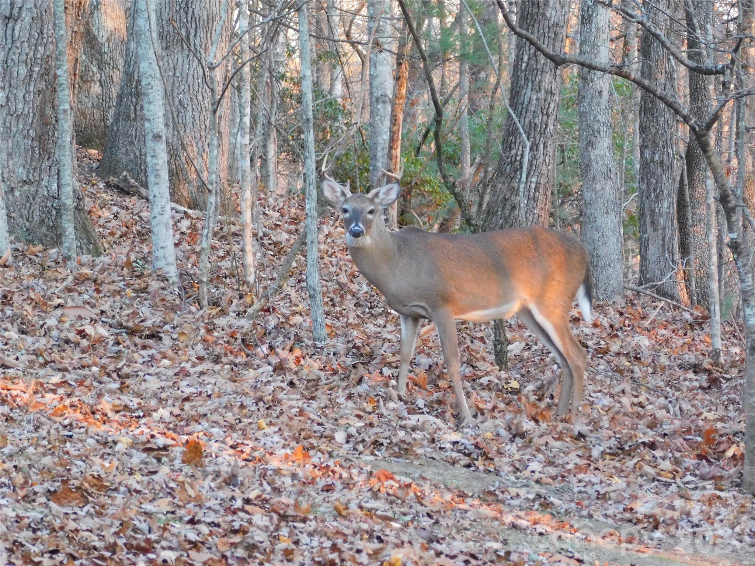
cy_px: 283
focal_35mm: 232
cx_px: 378
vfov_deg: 6.4
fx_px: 5060
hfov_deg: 8.5
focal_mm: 41.3
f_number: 5.6
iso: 800
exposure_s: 1/13
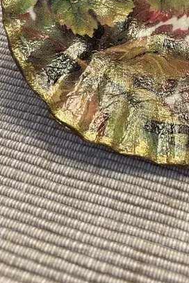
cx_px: 197
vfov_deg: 34.8
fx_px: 417
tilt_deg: -46.4
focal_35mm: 53
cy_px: 14
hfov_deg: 24.2
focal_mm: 4.2
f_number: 1.6
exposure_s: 1/50
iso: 160
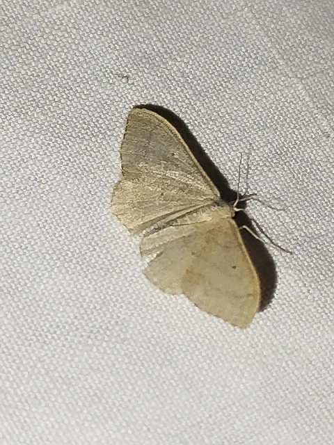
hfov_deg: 12.7
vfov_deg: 16.8
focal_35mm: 117
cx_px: 167
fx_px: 1505
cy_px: 222
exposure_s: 1/50
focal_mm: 5.31
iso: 125
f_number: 1.7
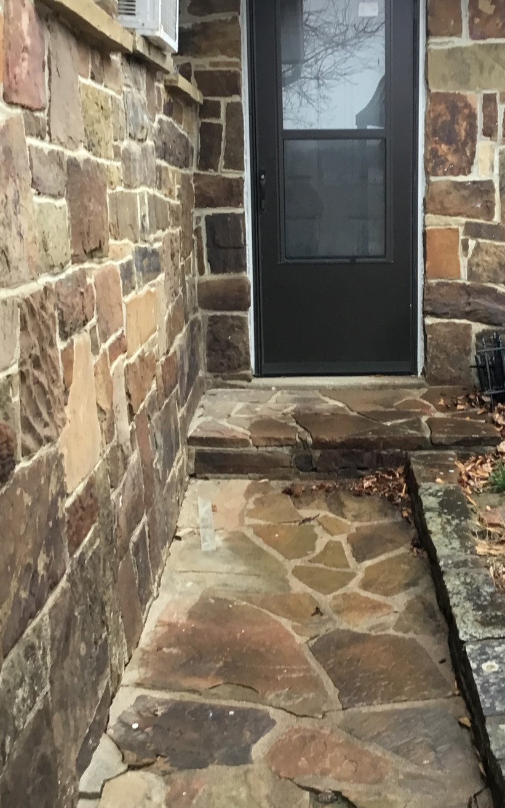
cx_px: 346
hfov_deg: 26.7
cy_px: 377
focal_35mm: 48
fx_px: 1057
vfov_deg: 41.8
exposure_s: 1/30
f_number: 2.4
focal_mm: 3.3
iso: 64
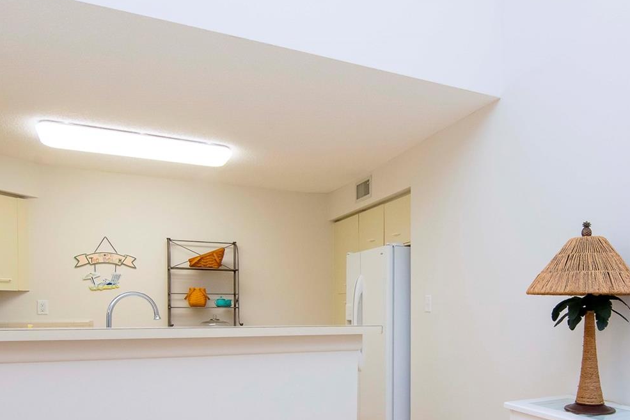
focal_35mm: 27
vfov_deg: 46.5
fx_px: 469
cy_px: 313
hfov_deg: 66.9
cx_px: 387
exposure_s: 1/50
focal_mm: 11
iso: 800
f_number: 13
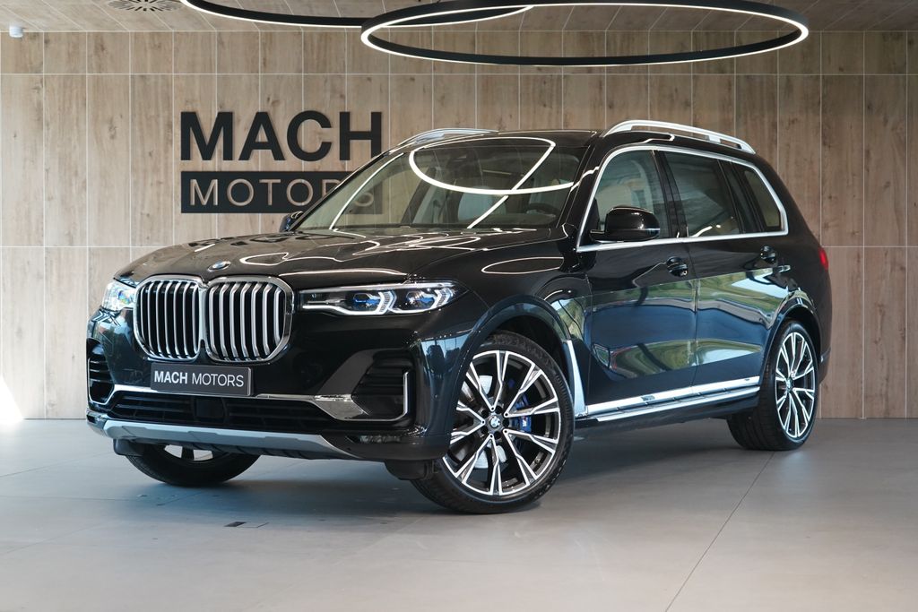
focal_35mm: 64
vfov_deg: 21.2
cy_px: 306
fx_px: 1632
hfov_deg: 31.4
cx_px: 459
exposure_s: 1/160
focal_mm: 64
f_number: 5.6
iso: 4000
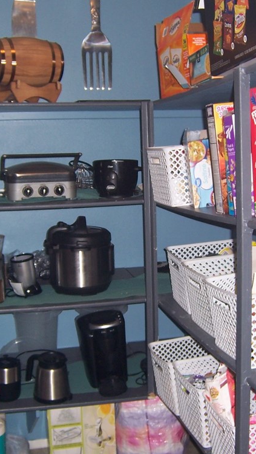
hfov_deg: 24.4
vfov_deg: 42.1
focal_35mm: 49
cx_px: 142
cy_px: 222
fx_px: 591
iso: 80
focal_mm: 5.5
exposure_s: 1/60
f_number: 2.8
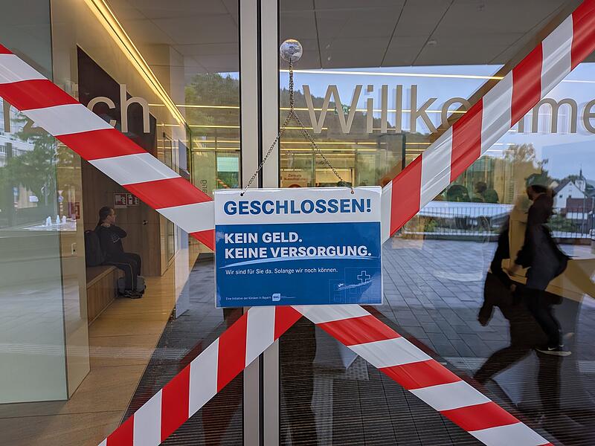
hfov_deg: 71.6
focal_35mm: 24
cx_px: 298
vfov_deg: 56.8
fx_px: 413
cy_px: 223
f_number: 1.7
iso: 28
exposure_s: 1/134
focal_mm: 4.53
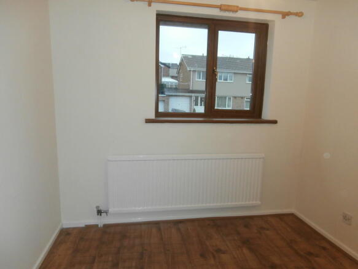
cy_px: 134
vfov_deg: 56.8
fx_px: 248
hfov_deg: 71.6
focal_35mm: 24
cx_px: 179
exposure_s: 1/30
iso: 200
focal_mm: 4.2
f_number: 3
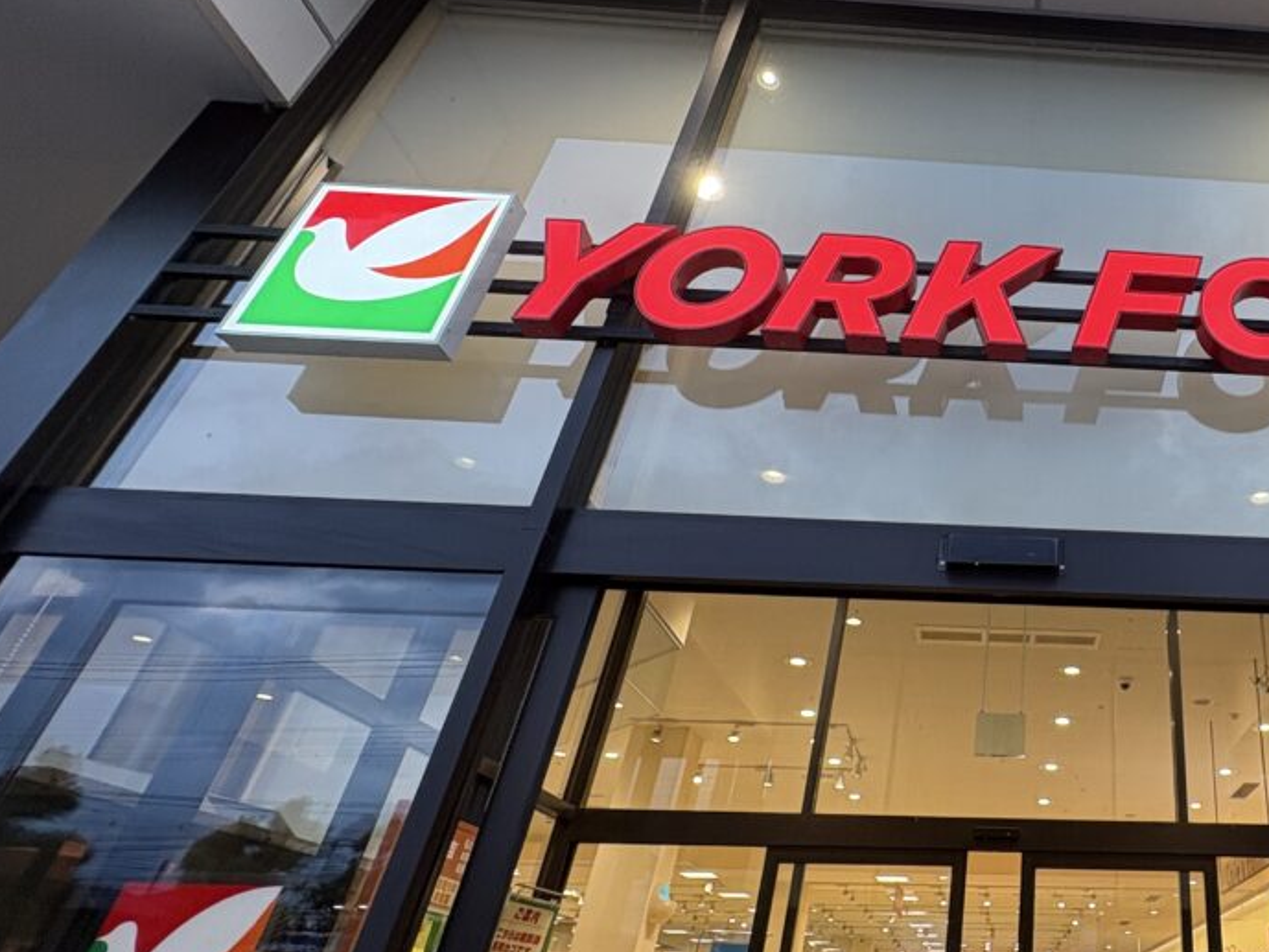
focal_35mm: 26
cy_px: 341
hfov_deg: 59.7
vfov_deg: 52.3
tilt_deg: +38.9
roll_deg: +0.1
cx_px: 1081
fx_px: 953
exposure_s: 1/100
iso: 100
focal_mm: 2.22
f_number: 2.2
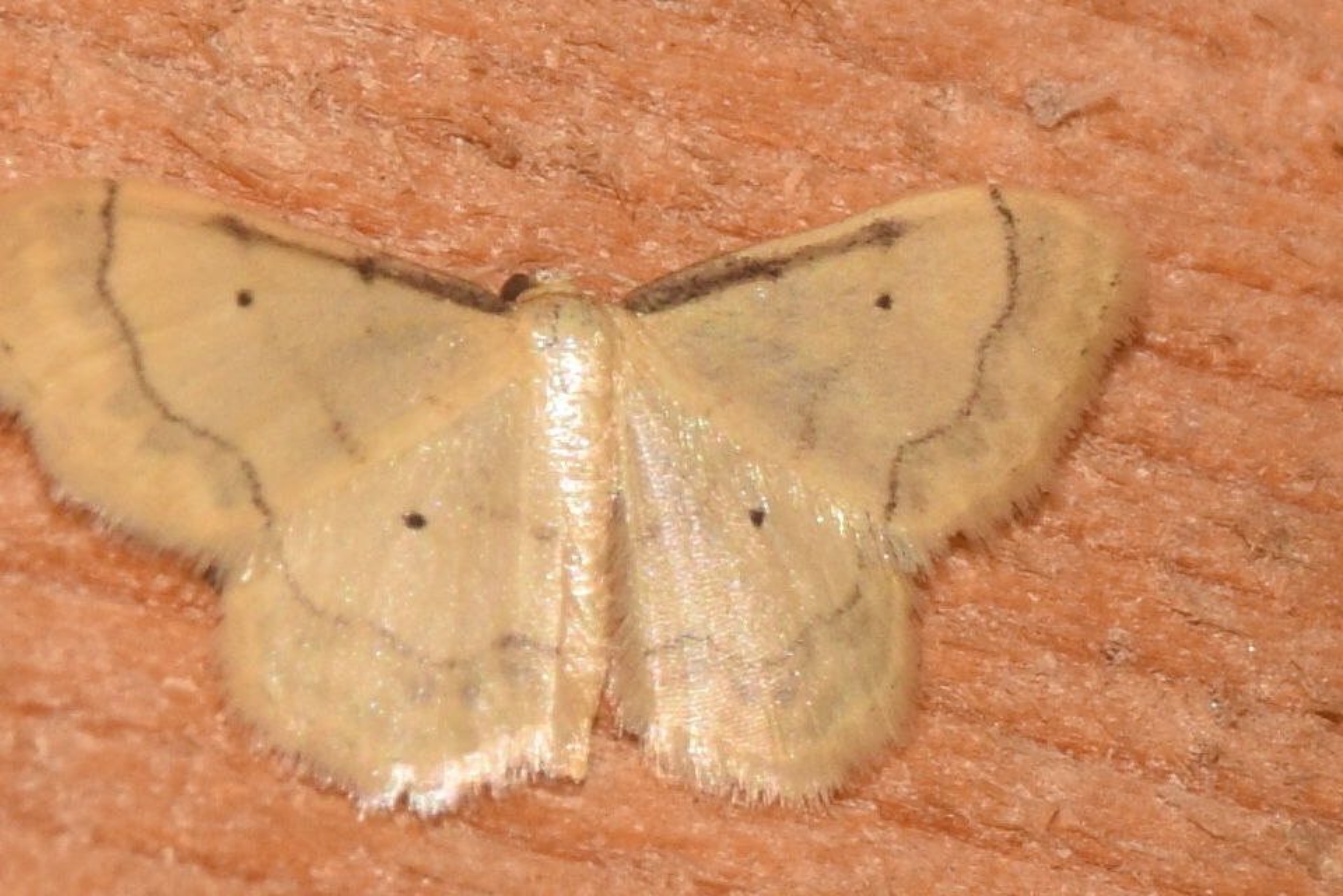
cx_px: 672
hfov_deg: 9.8
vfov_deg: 6.5
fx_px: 7834
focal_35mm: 210
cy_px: 448
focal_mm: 140
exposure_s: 1/160
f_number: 14
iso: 200
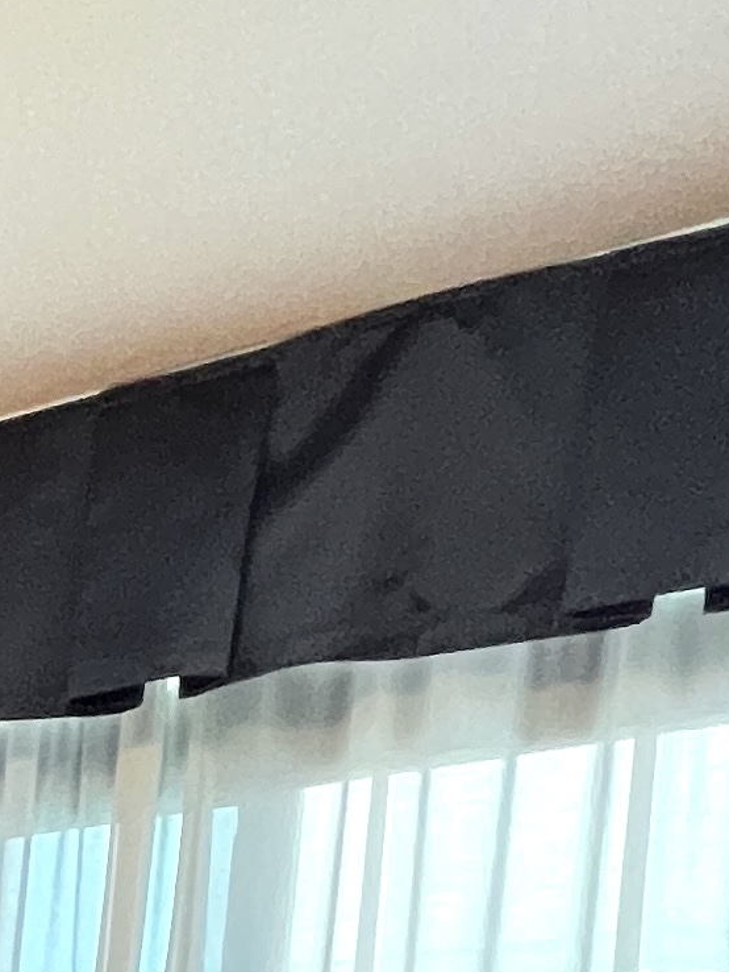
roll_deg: -2.4
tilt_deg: -4.9
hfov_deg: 13.1
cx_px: -1192
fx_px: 1992
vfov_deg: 21.1
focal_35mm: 71
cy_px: 1613
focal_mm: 1.57
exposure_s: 1/50
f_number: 1.8
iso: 250
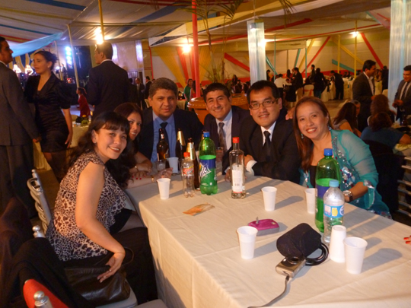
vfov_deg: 49.7
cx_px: 206
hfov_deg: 63.4
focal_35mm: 28
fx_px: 332
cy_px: 154
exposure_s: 1/15
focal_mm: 5
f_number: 3.1
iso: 400
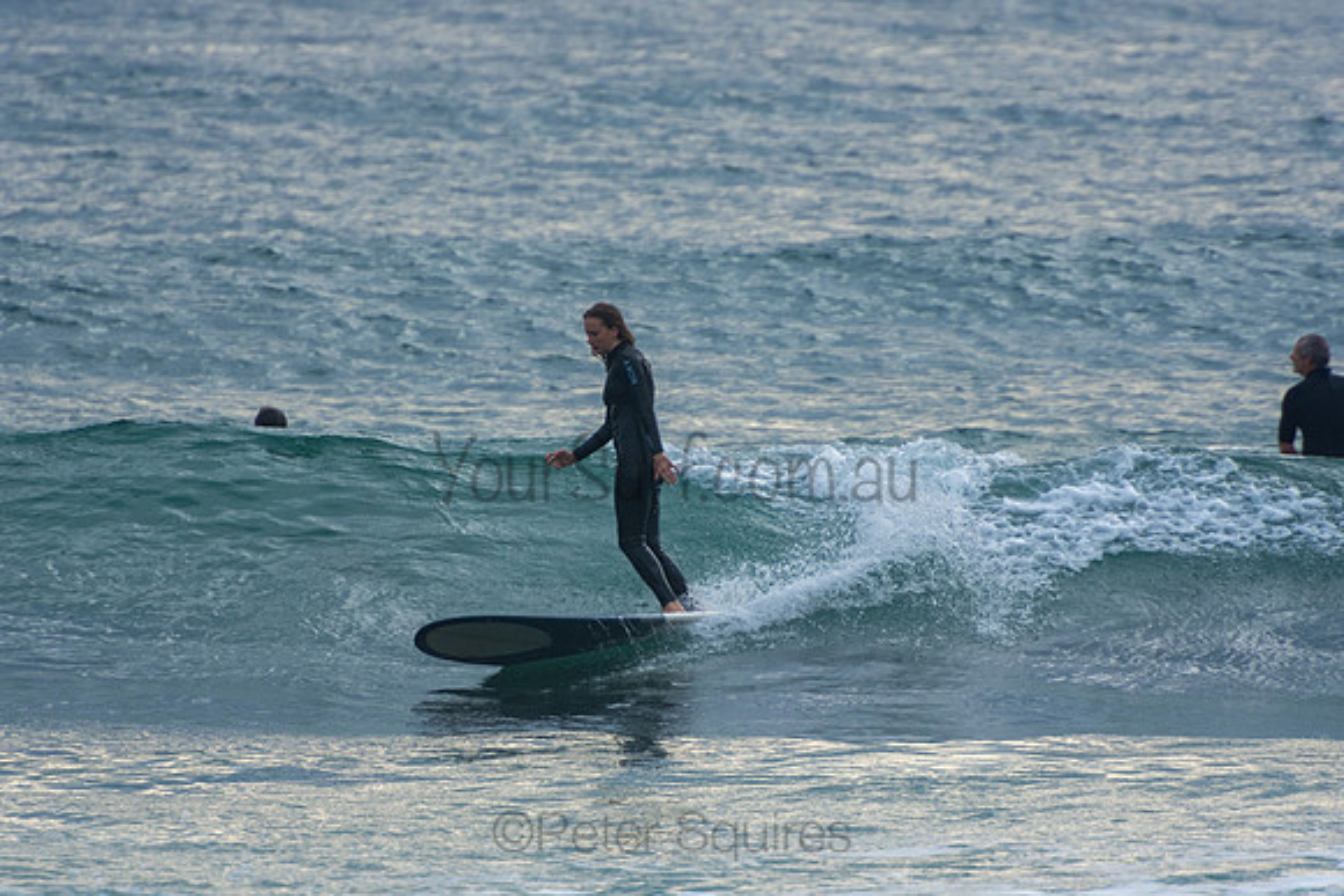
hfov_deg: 3.4
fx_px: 22404
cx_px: 672
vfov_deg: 2.3
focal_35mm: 600
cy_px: 448
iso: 320
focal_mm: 400
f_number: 5.6
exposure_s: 1/400
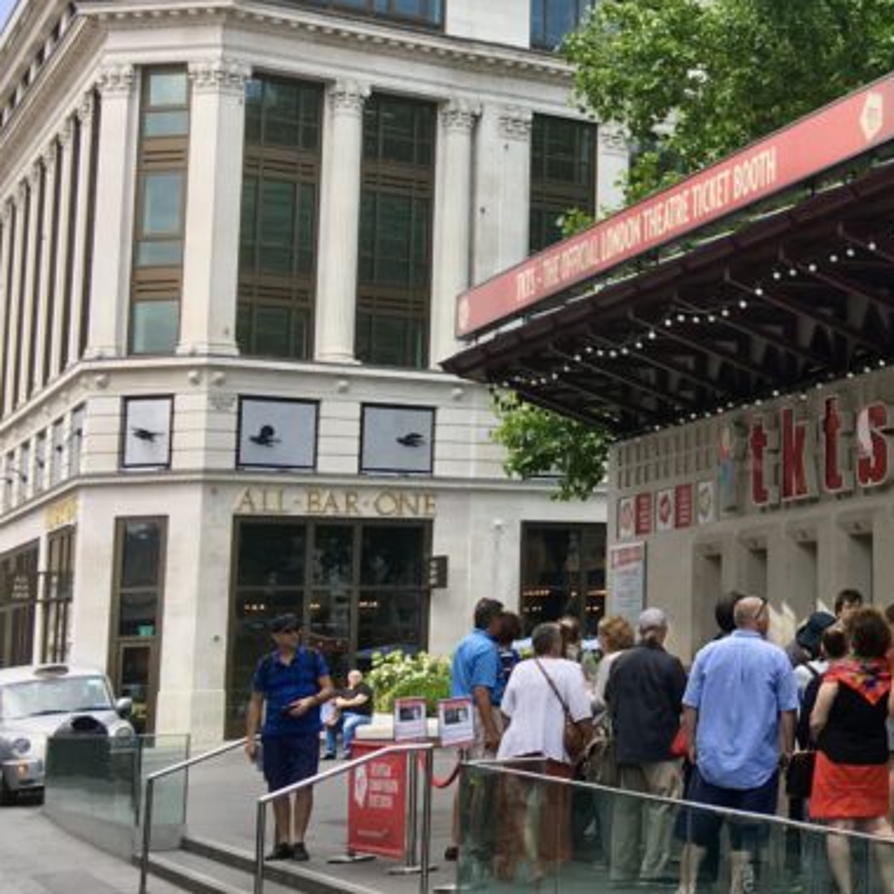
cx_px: 1186
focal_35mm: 69
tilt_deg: +7.9
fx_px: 2016
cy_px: 296
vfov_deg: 24.9
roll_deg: -0.9
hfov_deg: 22.2
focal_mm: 4.15
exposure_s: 1/578
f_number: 2.2
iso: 25
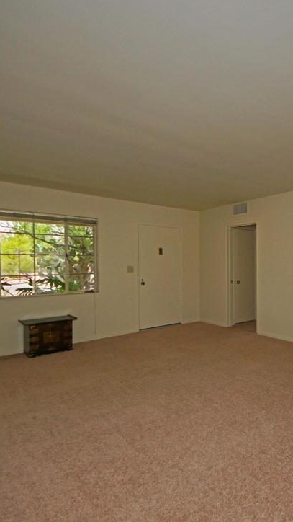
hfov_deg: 50.7
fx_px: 276
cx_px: 253
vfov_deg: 86.6
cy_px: 267
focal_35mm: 20
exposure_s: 1/400
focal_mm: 8
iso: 200
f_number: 4.5
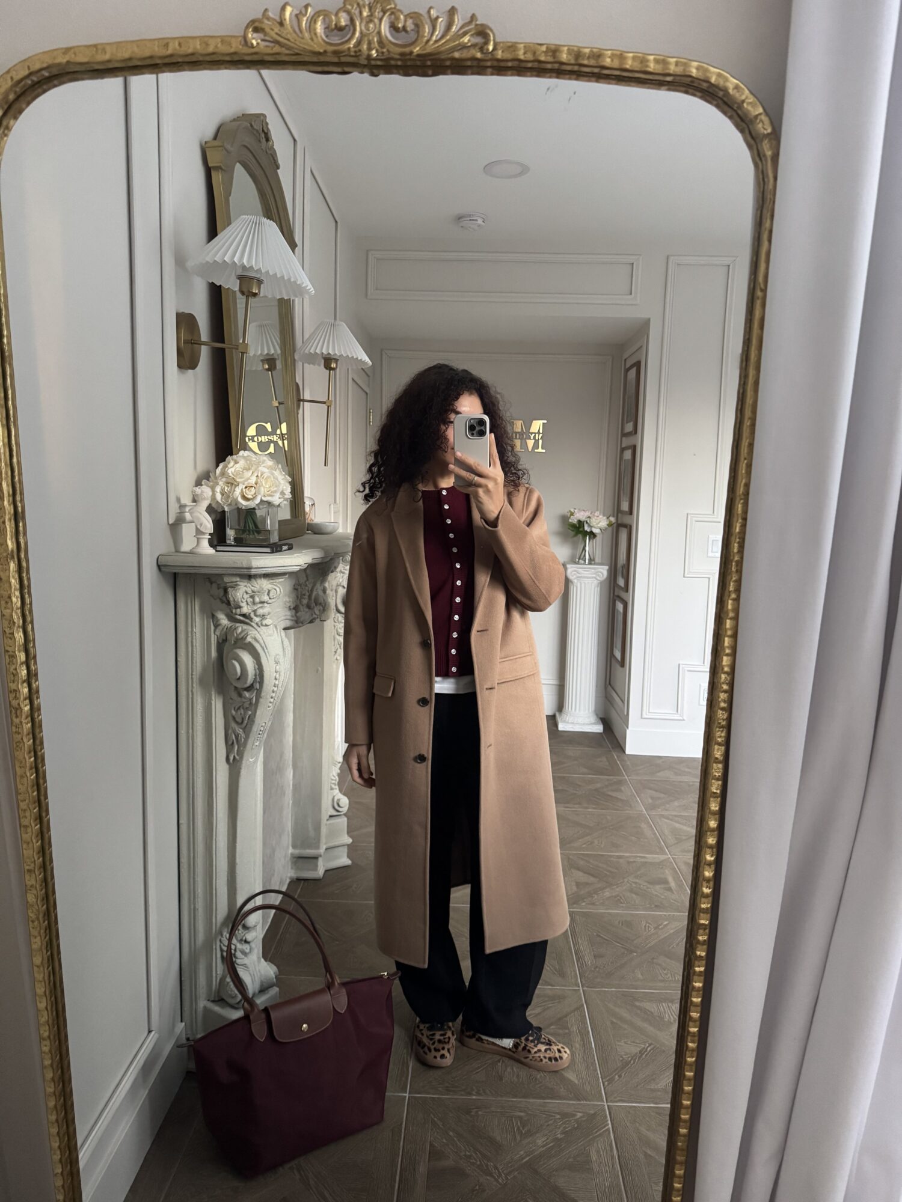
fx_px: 834
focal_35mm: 24
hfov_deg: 56.8
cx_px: 451
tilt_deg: -16.5
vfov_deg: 71.6
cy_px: 601
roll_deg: -1.7
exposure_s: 1/60
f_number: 1.78
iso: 800
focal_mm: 6.76
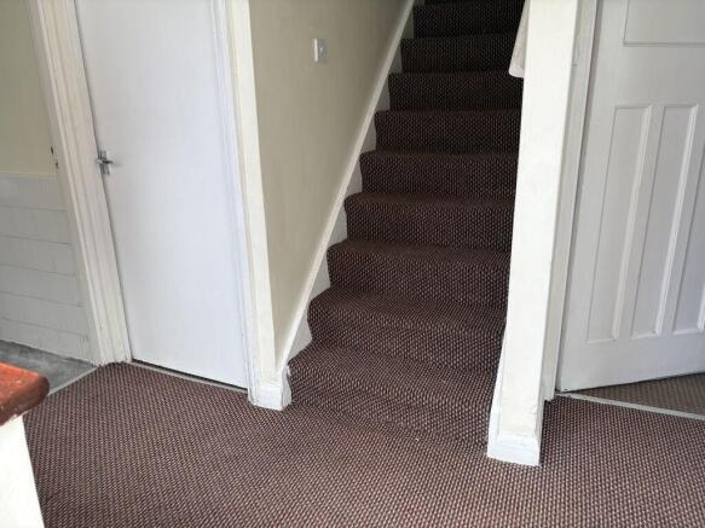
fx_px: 529
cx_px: 352
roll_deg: +1.1
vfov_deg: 53.0
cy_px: 264
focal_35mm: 26
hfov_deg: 67.3
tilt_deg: -16.8
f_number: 1.6
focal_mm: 5.96
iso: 40
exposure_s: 1/122
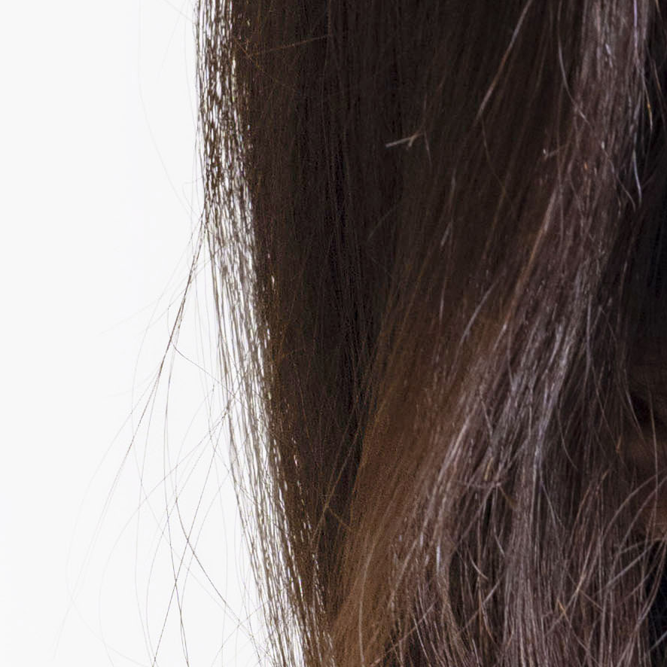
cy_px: 1637
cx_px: 1174
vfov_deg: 2.4
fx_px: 15543
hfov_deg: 2.5
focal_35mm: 713
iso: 320
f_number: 5.6
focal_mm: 90
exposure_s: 1/200
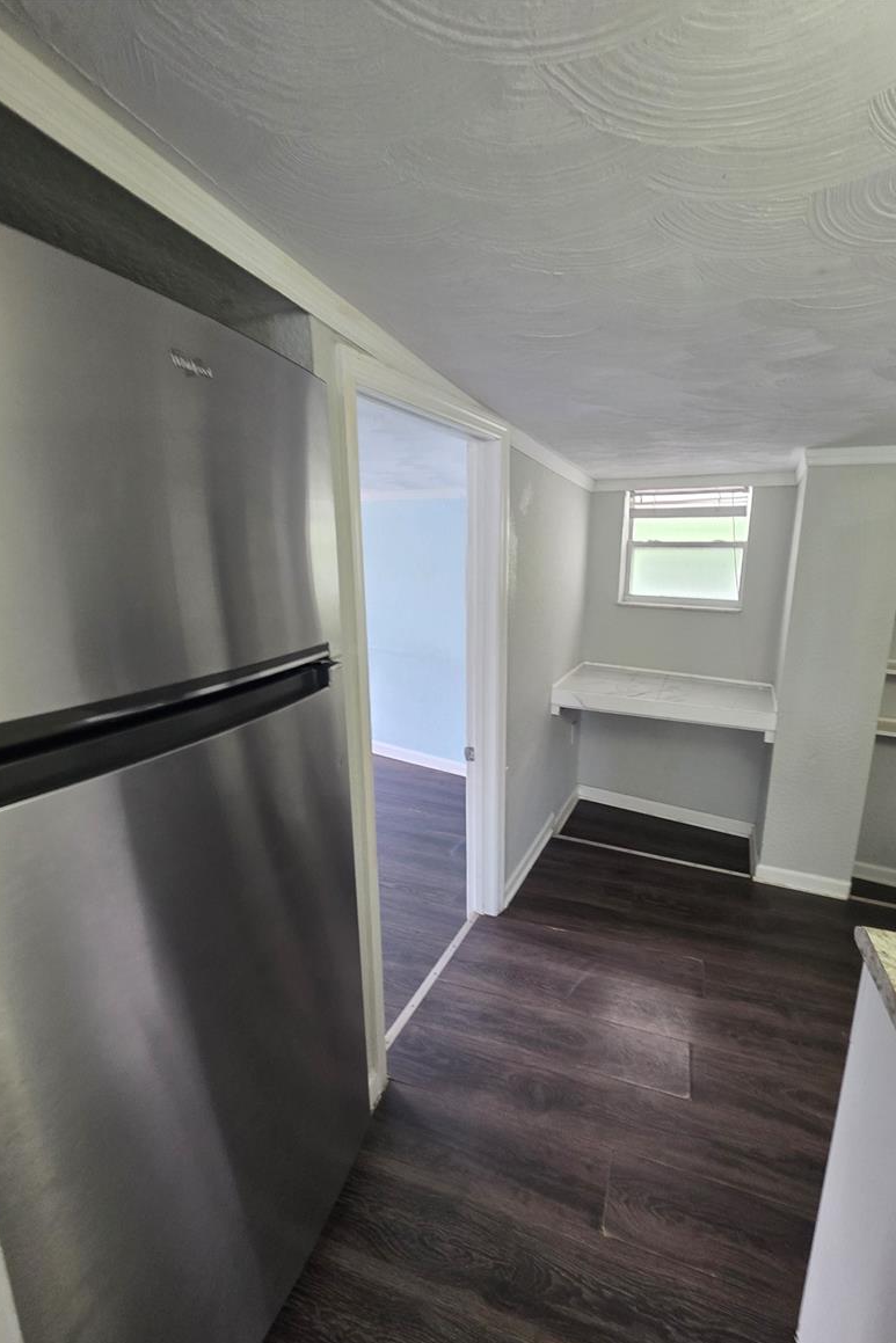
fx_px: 522
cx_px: 490
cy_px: 693
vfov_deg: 104.2
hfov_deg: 81.0
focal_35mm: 14
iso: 200
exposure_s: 1/60
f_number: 1.9
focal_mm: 2.2
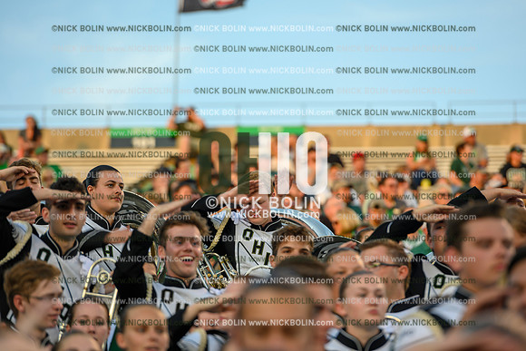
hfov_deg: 10.3
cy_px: 176
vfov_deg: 6.9
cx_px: 263
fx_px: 2923
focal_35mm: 200
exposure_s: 1/125
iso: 160
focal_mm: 200
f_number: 4
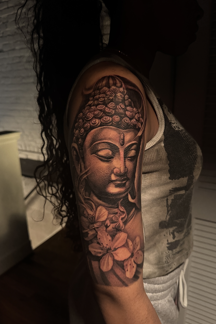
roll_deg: +1.6
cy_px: 162
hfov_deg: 51.3
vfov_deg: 71.5
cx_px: 112
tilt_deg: -15.6
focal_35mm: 25
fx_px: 225
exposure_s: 1/20
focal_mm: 6.76
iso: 1600
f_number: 1.78
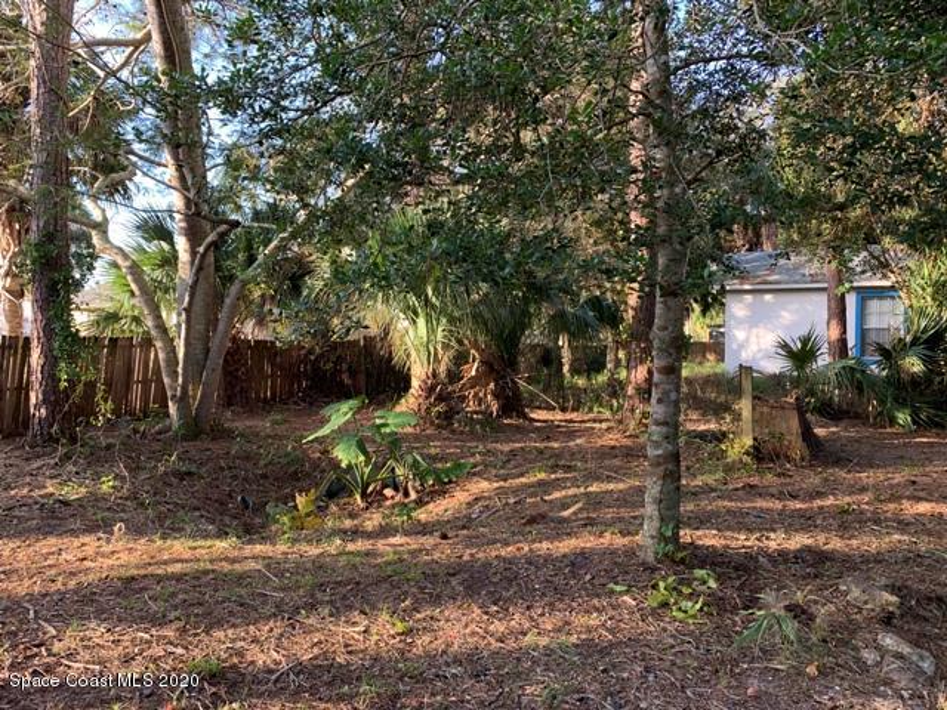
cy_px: 355
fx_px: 711
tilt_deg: -0.8
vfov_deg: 53.1
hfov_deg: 67.3
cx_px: 474
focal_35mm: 26
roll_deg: -1.8
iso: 40
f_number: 1.8
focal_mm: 4.25
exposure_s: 1/122
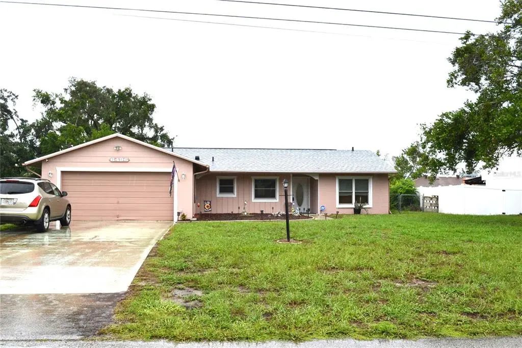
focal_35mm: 33
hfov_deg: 57.2
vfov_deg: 39.9
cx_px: 261
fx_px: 478
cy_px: 174
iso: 100
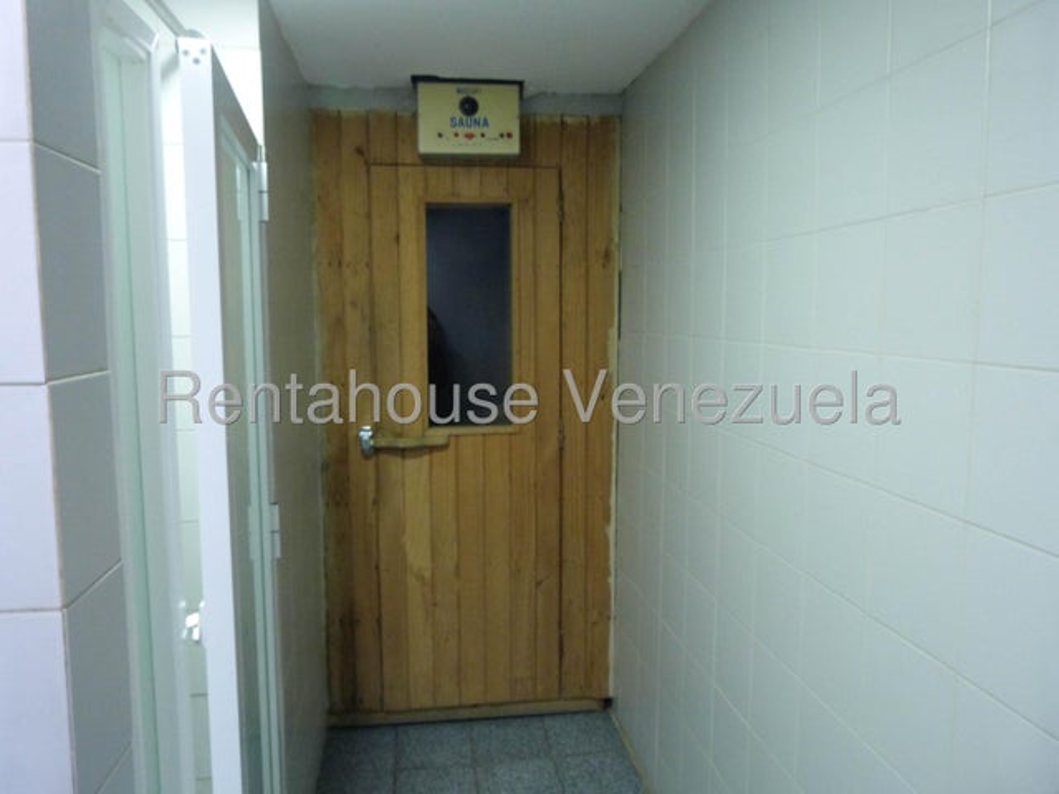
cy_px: 397
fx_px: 765
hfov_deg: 69.4
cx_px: 530
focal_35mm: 25
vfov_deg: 54.9
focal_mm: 4.5
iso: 400
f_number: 2.8
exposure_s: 1/15
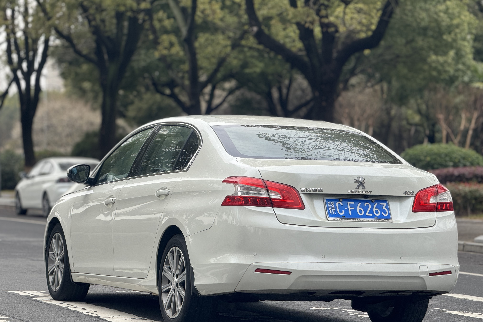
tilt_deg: +0.3
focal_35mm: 125
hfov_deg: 16.4
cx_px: 241
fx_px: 1677
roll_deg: -0.9
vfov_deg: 11.0
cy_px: 177
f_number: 2.8
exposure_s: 1/361
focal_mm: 15.66
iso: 50
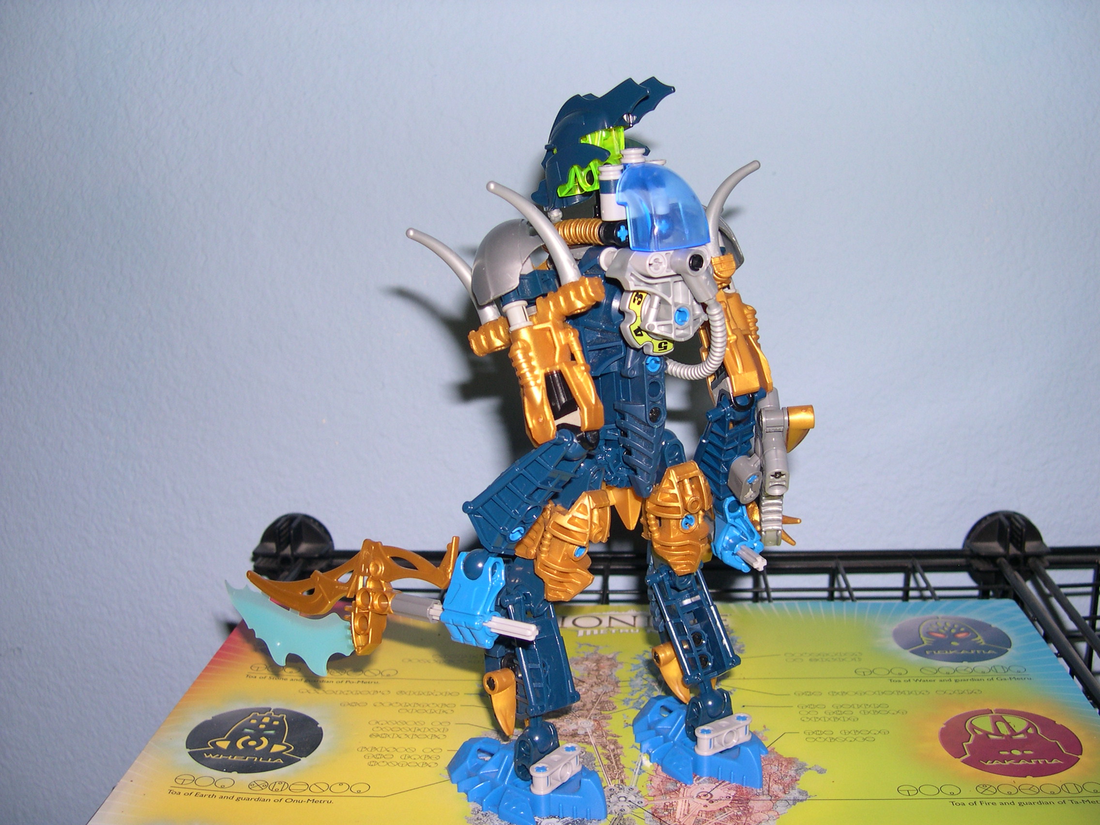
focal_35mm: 38
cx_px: 550
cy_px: 412
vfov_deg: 37.7
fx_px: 1208
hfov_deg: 49.0
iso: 100
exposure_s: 1/60
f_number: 2.8
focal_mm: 8
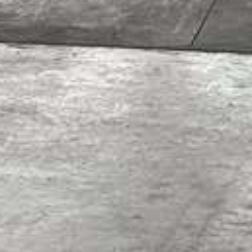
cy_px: -225
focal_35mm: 132
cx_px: 285
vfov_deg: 12.0
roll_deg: +0.9
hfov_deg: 12.9
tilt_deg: -3.0
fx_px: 1087
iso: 200
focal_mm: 6.86
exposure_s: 1/121
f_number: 1.78
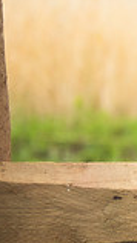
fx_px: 1206
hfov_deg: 6.0
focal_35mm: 187
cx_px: 424
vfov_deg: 11.5
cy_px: 36
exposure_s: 1/800
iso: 100
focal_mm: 48
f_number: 2.8
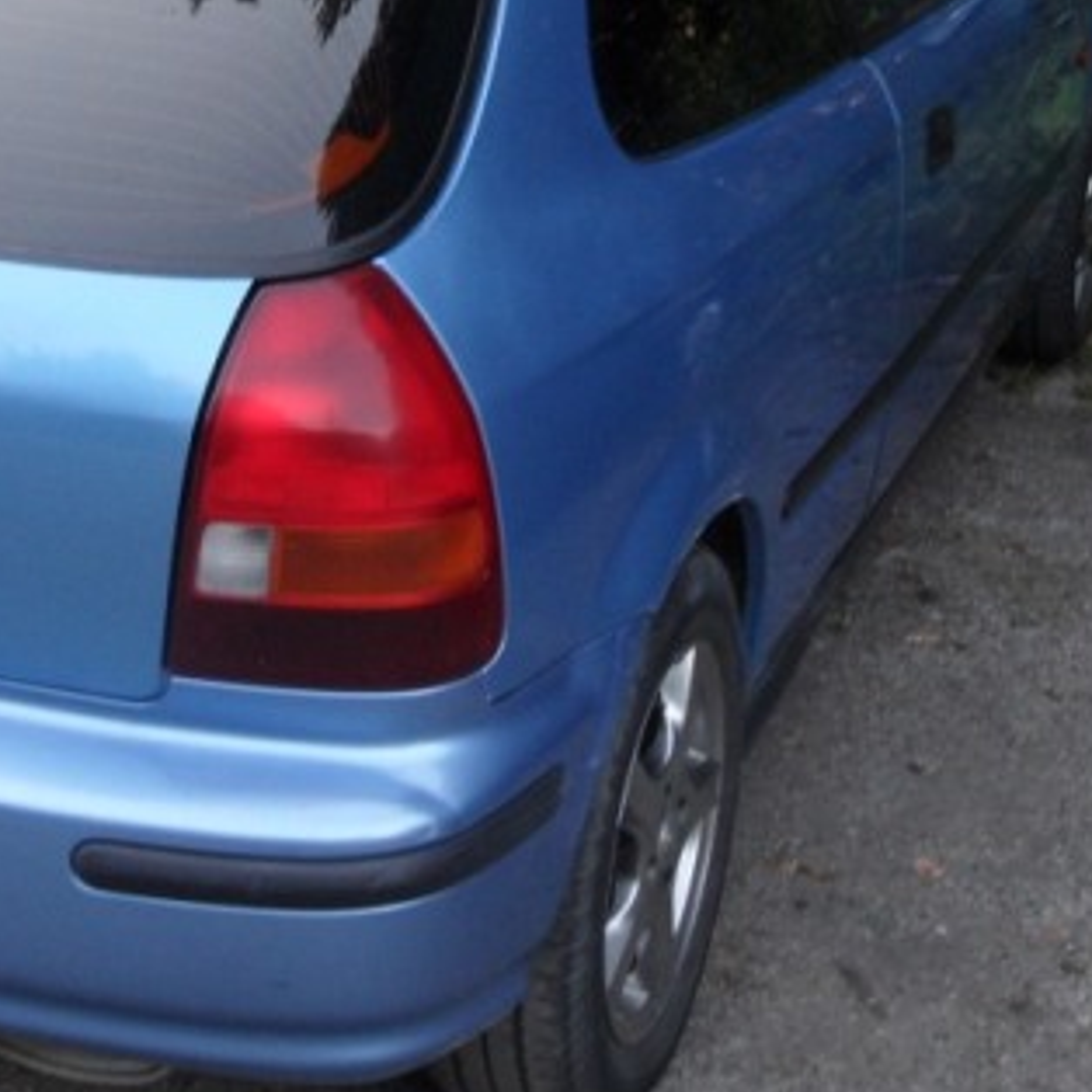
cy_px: 315
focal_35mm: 72
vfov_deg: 23.8
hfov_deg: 23.6
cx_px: 191
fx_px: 2570
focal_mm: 5.3
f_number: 3.4
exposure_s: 1/45
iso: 100
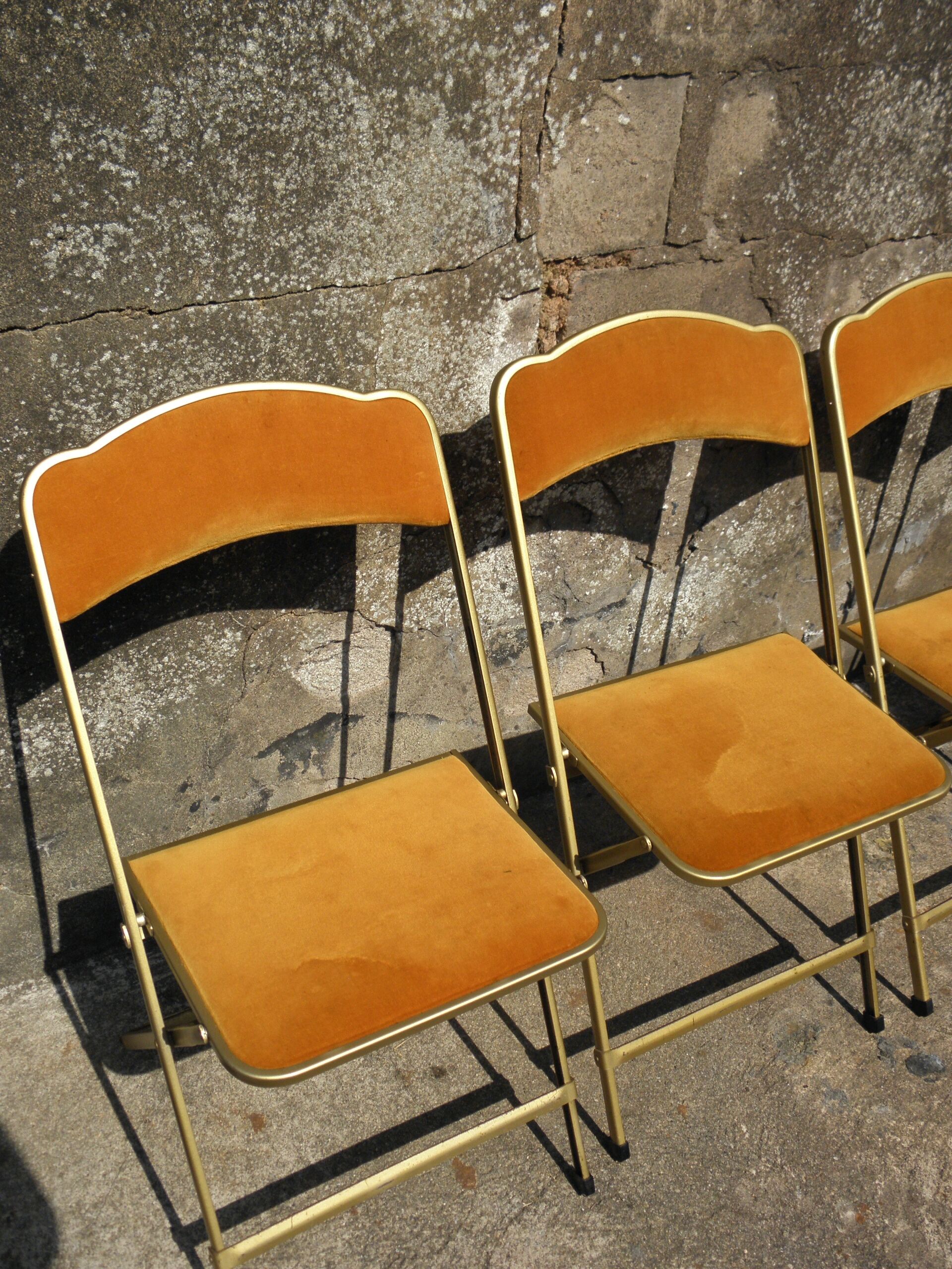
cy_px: 634
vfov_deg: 55.4
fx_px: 1210
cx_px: 476
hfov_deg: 42.9
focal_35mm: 33
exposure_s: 1/400
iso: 125
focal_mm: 5.9
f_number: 7.2
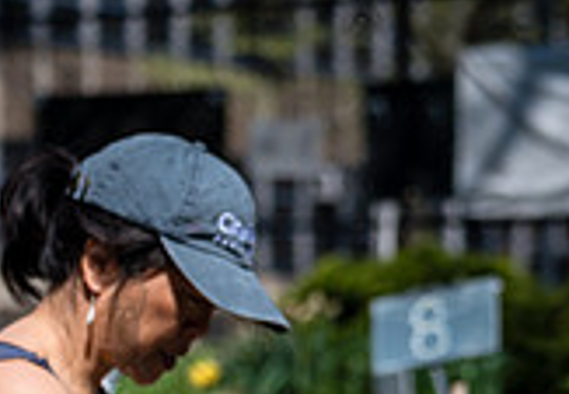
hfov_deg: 7.8
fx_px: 4032
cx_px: -425
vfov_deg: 5.6
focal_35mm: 252
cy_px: 466
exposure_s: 1/2000
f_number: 3.5
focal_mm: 66
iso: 100
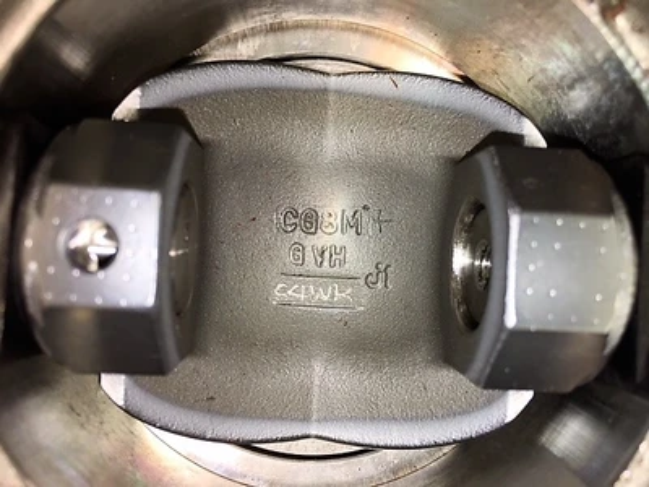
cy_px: 244
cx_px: 324
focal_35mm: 29
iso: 25
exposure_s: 1/366
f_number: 2.2
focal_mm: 4.15
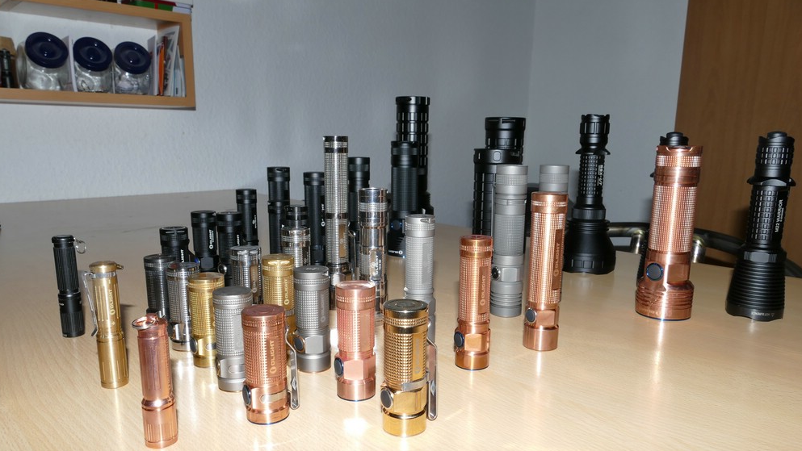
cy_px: 266
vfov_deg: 42.8
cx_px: 406
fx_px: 574
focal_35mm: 27
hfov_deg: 69.8
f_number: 8
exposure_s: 1/250
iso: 125
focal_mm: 9.12
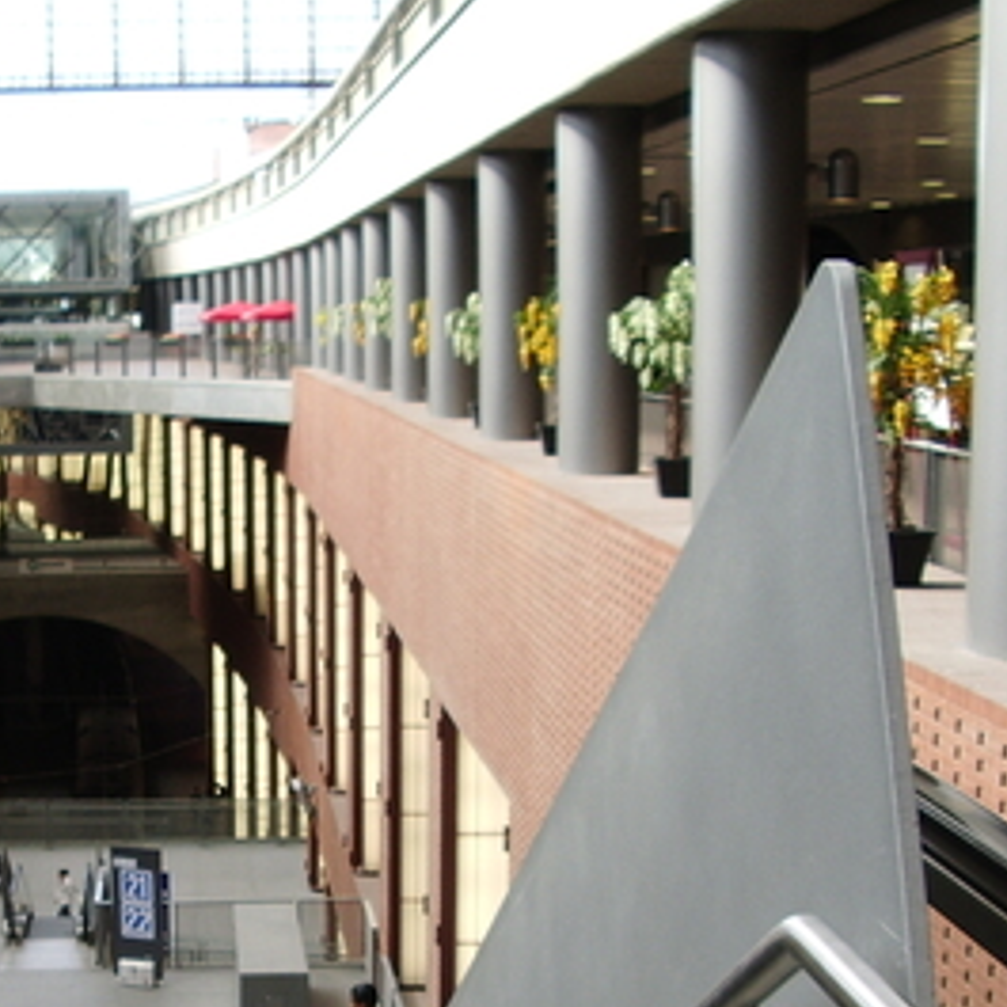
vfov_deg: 24.3
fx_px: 2304
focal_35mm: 70
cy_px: 790
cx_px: 46
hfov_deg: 23.8
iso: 50
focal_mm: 5.8
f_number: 2.6
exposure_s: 1/80
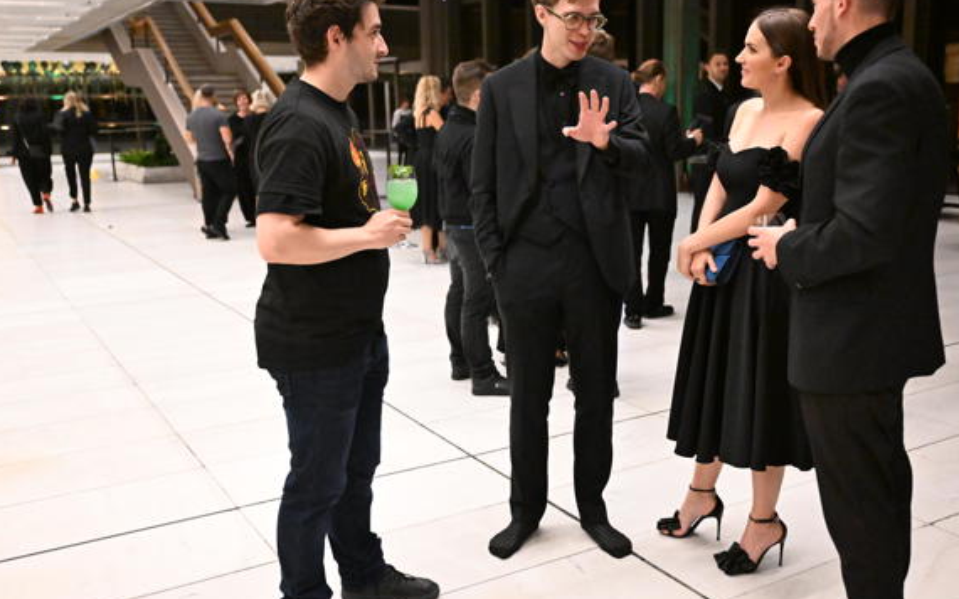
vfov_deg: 34.4
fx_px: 967
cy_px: 310
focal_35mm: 37
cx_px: 517
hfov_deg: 52.7
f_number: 2.8
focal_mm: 30
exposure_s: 1/1250
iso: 16000
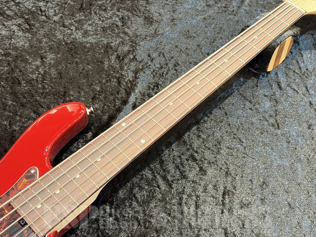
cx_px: 158
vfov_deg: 28.0
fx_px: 475
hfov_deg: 36.8
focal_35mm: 52
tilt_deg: -52.0
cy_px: 118
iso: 320
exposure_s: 1/30
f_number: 1.6
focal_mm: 5.96
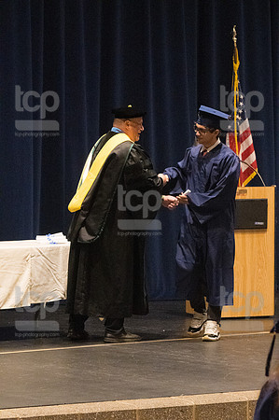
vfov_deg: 11.0
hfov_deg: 7.3
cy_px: 210
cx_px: 140
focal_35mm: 187
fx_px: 2179
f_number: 4.5
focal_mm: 125
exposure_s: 1/250
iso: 8000
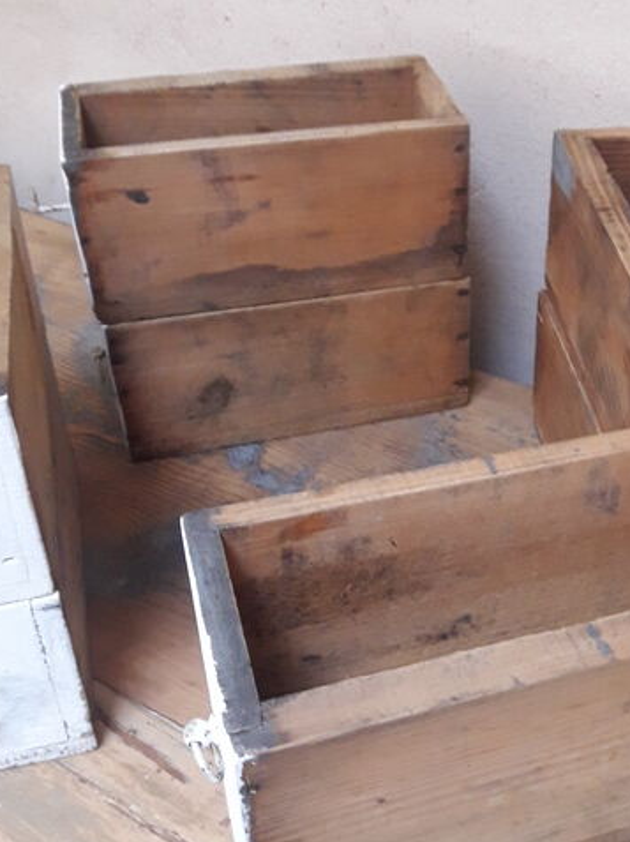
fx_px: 1142
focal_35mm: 47
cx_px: 489
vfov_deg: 40.5
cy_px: 438
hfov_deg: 30.2
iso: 200
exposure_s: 1/20
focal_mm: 3.7
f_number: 1.9
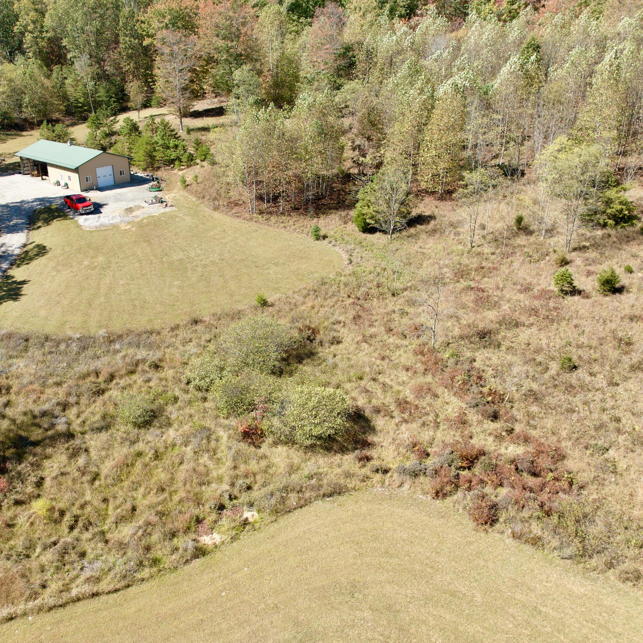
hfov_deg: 55.4
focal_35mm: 29
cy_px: 323
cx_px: 270
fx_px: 609
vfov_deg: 55.6
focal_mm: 12.29
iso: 100
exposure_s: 1/640
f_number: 2.8
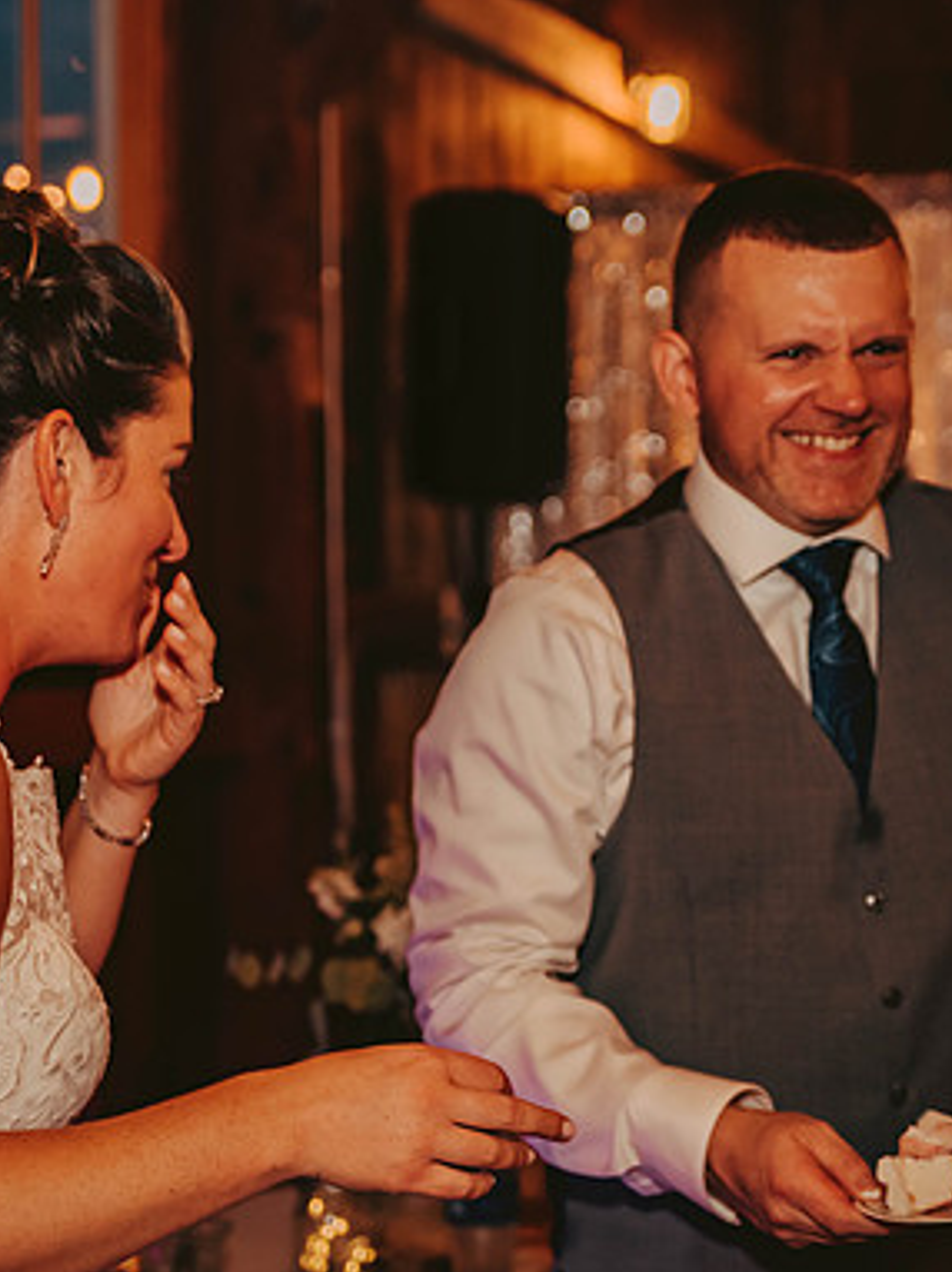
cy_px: 641
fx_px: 2790
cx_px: 602
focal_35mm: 76
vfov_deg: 25.7
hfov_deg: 19.3
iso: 1600
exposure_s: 1/125
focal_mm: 52
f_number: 2.8
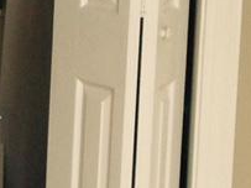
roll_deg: -1.2
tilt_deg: -6.8
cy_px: 15
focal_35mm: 208
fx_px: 1507
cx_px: -247
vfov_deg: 7.1
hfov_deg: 9.0
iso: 50
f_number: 2.4
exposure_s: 1/25
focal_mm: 4.12
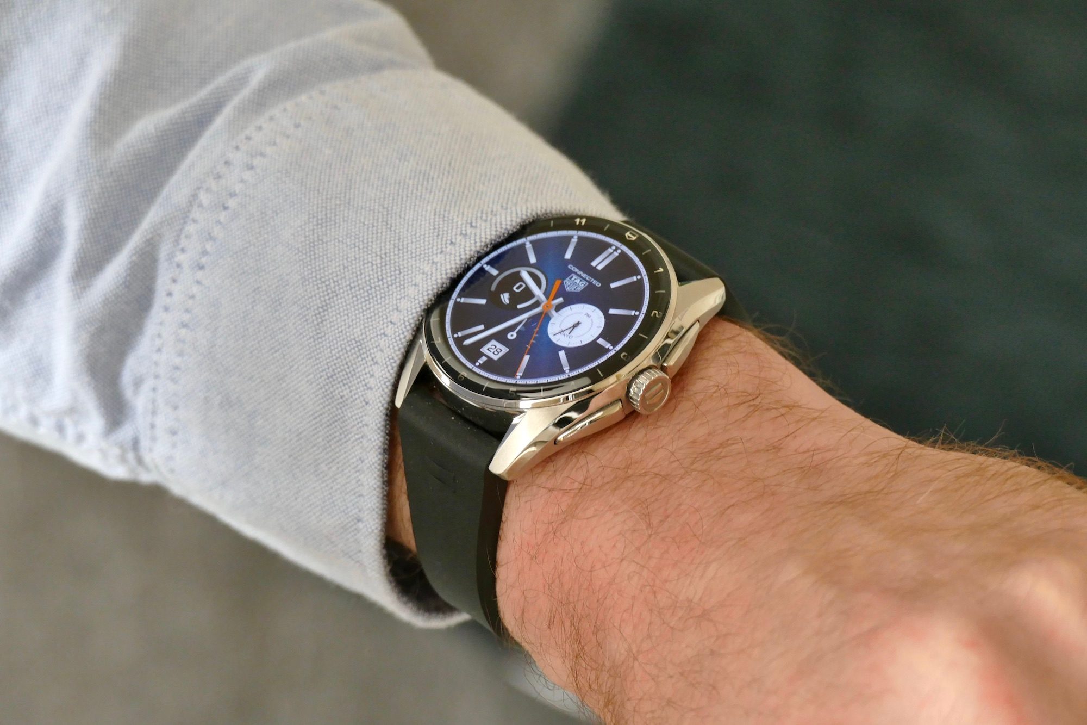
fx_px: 5615
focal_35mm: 186
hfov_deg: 11.1
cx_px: 544
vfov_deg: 7.4
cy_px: 362
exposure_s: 1/100
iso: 800
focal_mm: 67.72
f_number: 4.5
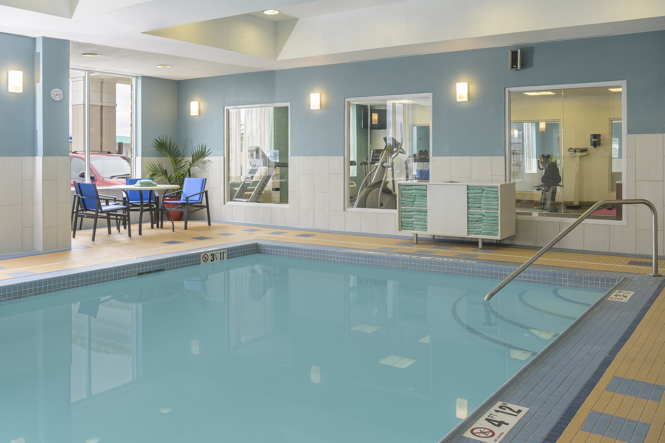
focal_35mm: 34
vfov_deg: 38.8
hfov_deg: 55.8
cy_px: 222
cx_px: 332
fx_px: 628
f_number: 5.6
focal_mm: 34
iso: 200
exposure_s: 1/30
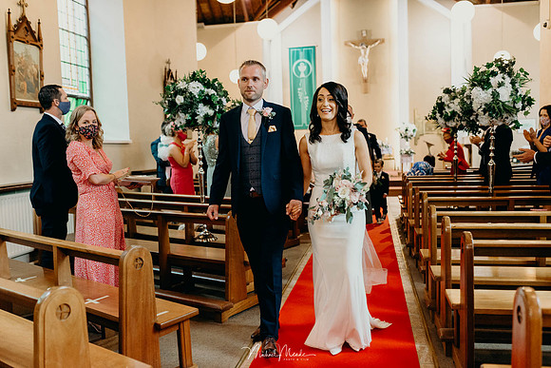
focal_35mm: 35
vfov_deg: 37.9
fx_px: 536
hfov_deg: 54.4
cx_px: 276
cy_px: 184
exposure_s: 1/250
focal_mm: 35
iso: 2000
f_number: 2.2
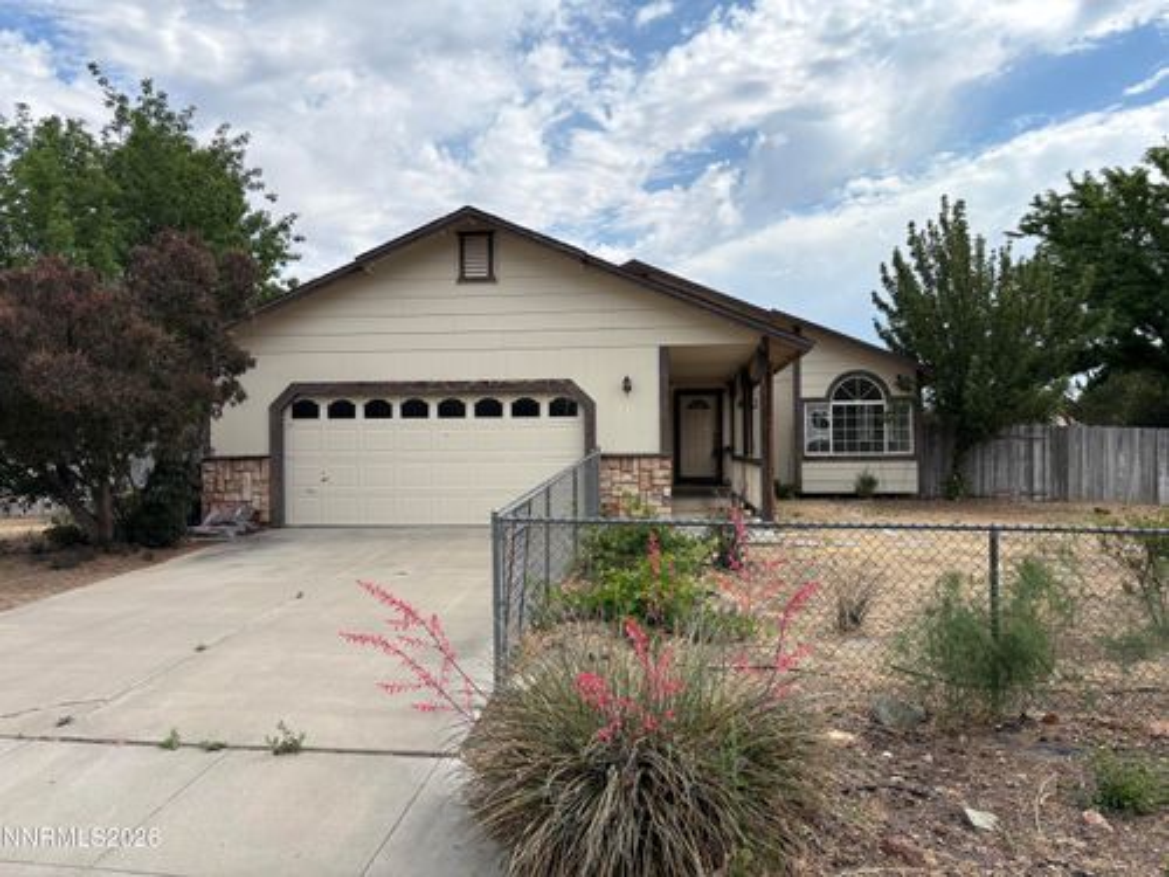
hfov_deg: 67.3
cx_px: 584
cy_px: 438
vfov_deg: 53.1
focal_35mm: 26
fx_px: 878
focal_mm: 5.96
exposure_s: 1/4065
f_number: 1.6
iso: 50
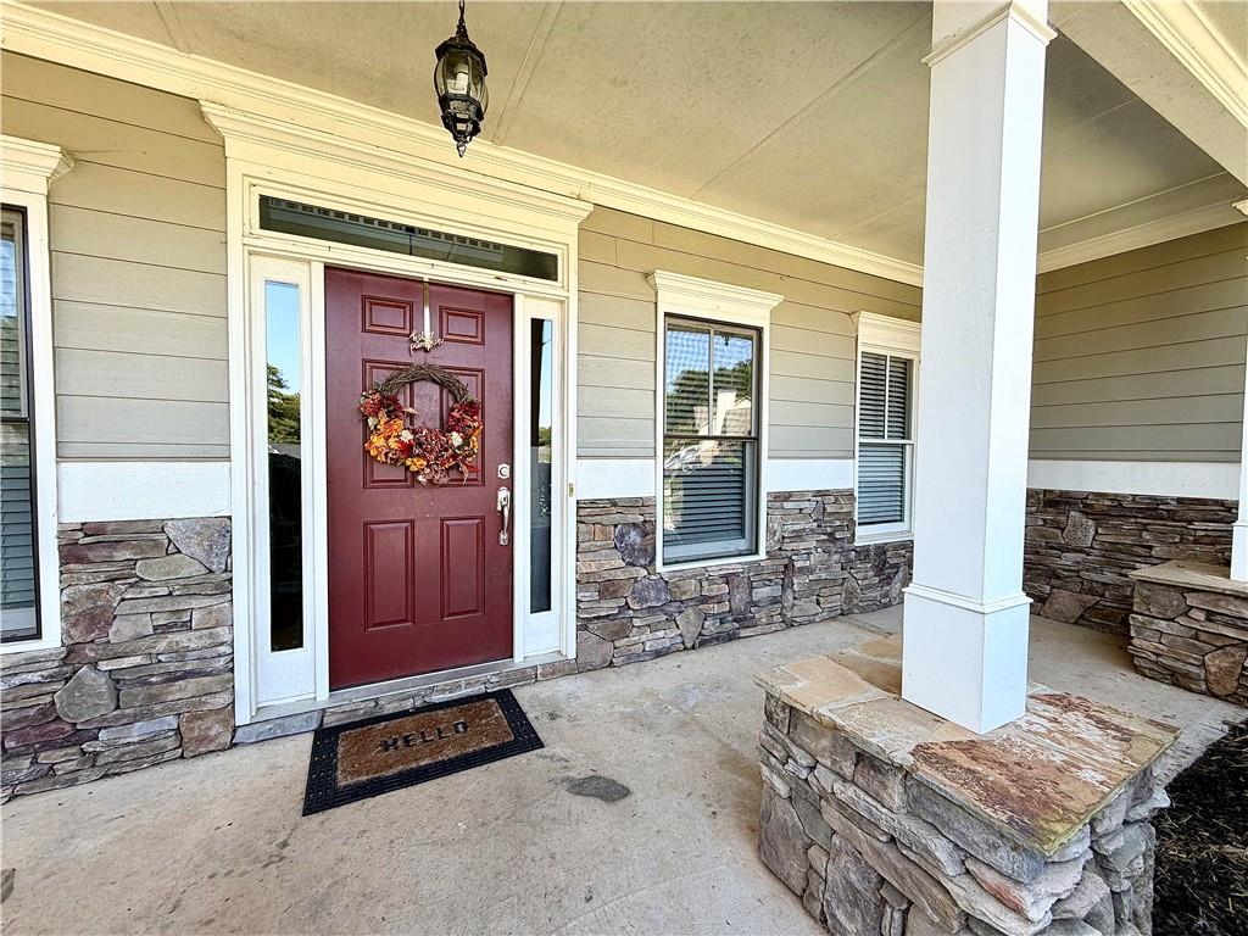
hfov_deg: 102.1
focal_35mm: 14
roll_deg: -0.4
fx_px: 505
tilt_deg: -2.4
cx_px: 624
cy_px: 468
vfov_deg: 85.7
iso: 40
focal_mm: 2.22
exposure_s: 1/158
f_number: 2.2
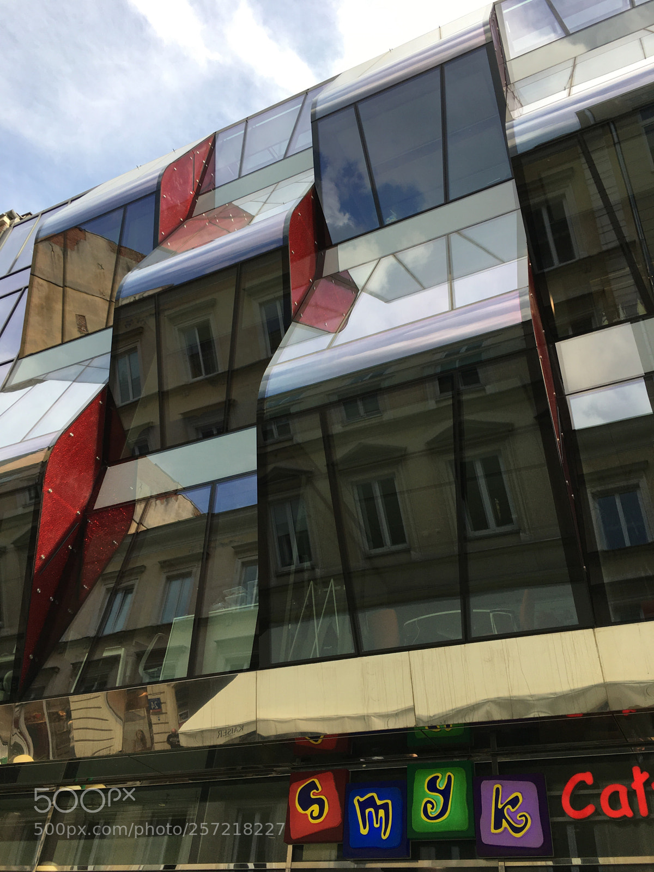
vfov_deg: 61.7
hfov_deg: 48.2
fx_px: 731
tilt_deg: +40.1
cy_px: 436
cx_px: 327
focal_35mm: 29
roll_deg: -4.9
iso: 25
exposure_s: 1/447
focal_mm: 4.15
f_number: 2.2
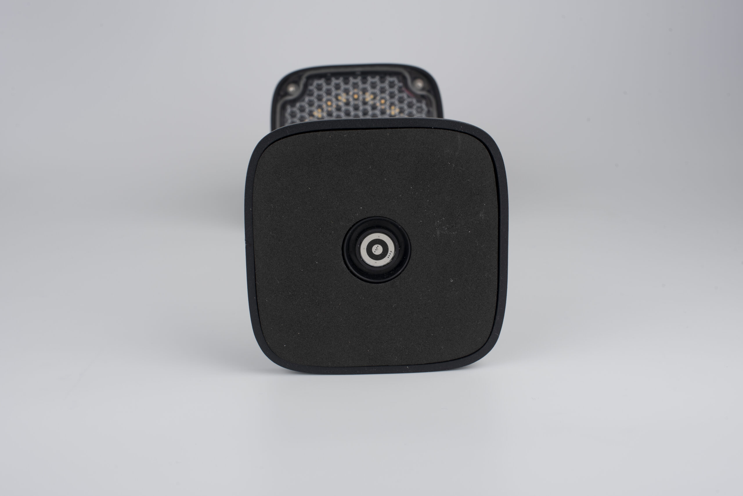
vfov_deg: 27.0
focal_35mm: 50
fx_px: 1032
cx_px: 372
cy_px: 248
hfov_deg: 39.6
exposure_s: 1/100
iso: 100
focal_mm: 50
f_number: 16
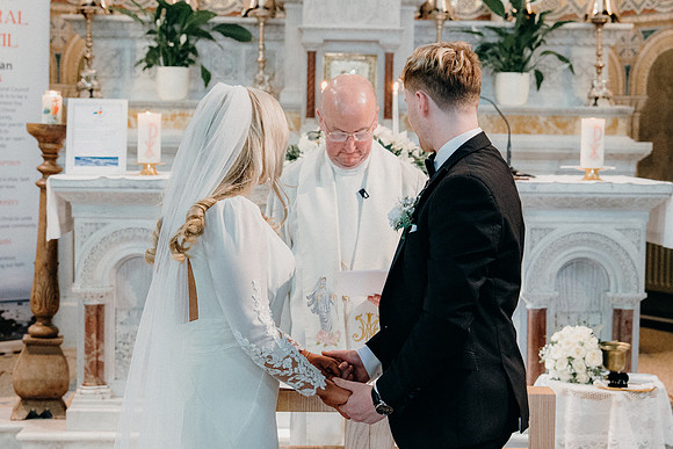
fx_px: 1309
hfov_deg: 28.8
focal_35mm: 70
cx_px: 336
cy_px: 224
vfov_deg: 19.5
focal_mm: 47
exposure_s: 1/160
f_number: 3.5
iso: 4000
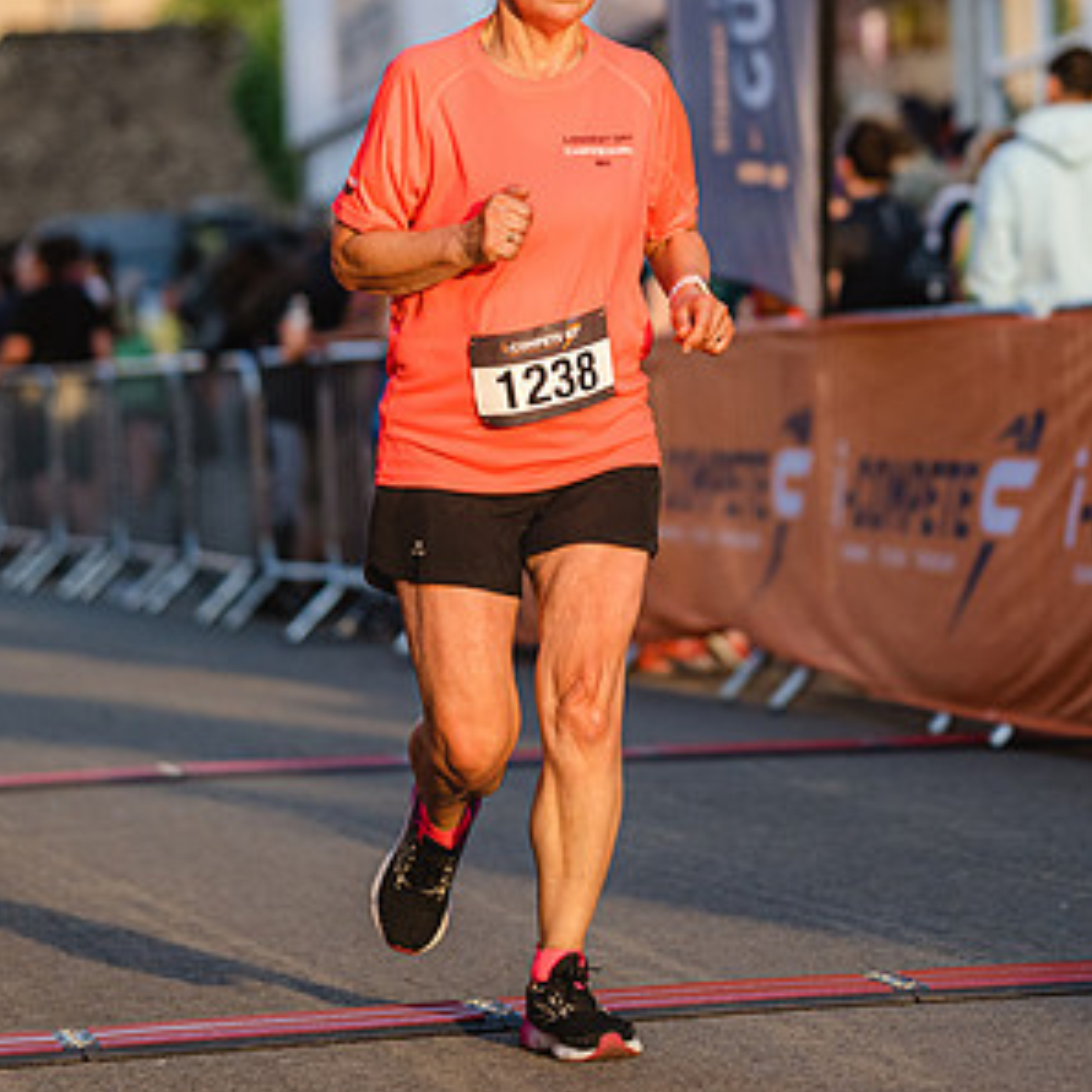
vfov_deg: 9.6
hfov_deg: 9.6
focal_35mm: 181
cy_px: 268
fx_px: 6460
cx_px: 854
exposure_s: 1/4000
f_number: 2
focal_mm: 85
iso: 640
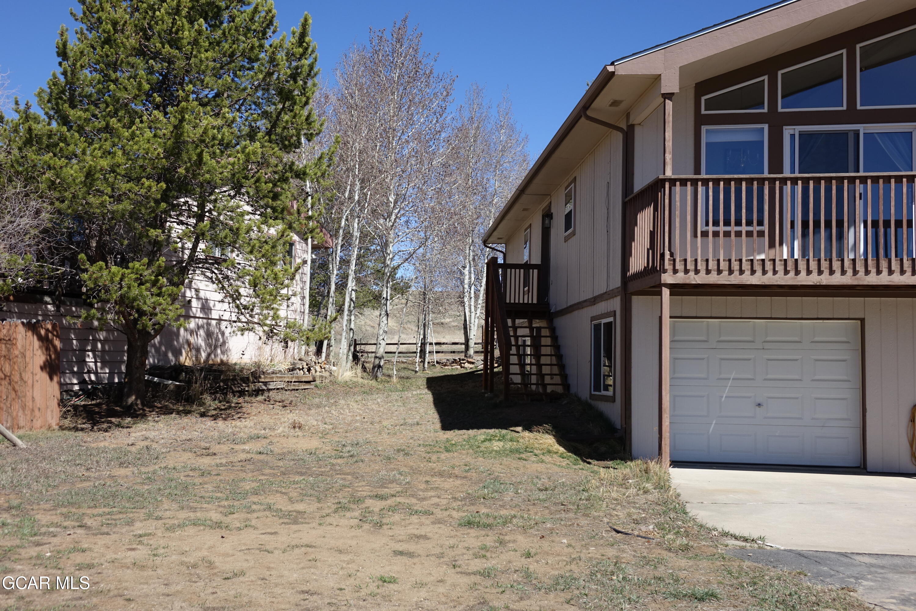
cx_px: 458
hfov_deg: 50.7
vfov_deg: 35.1
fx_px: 967
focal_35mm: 38
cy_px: 306
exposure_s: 1/800
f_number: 4
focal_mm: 13.94
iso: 125
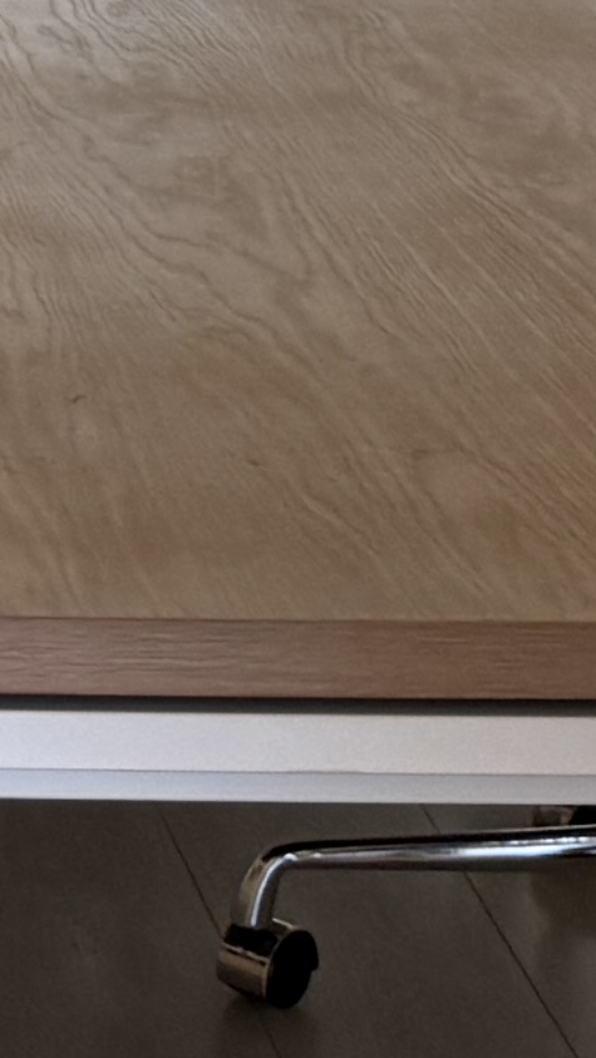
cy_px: -568
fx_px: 4971
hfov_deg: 6.4
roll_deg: +1.3
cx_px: -1072
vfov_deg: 11.6
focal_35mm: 177
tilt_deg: -6.2
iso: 125
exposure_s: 1/100
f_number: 1.78
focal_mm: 6.76
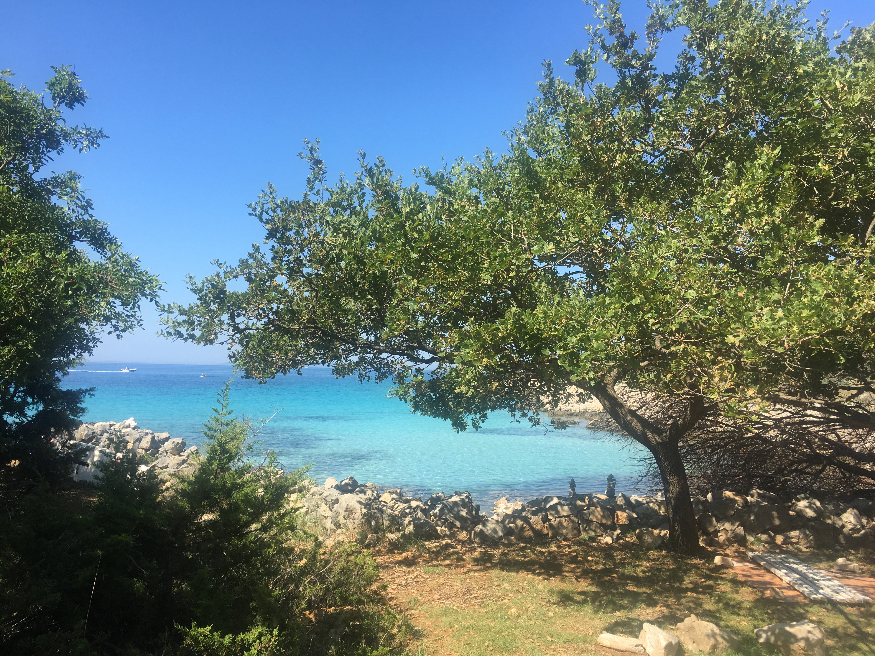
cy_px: 328
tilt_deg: +3.9
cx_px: 438
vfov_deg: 48.2
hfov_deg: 61.7
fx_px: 733
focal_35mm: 29
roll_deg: -1.4
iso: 25
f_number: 2.2
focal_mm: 4.15
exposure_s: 1/938
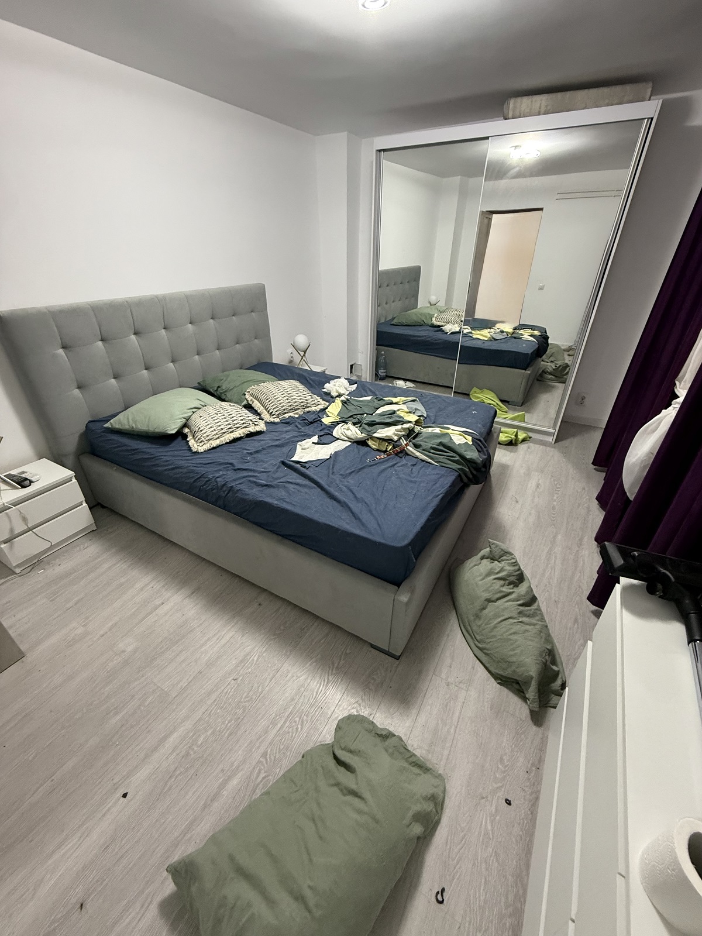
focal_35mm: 14
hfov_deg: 85.7
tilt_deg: -29.5
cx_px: 351
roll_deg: +0.4
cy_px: 468
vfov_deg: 102.1
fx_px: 379
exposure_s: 1/50
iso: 320
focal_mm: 2.22
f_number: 2.2
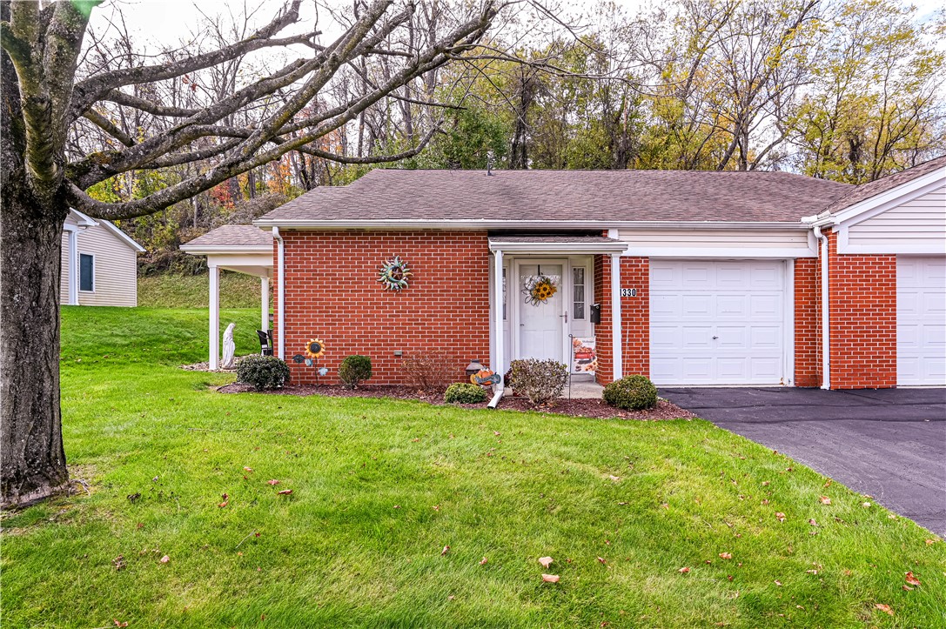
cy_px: 314
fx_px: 499
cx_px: 473
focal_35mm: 19
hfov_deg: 86.9
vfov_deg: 64.5
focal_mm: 19
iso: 100
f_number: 8
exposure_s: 1/60
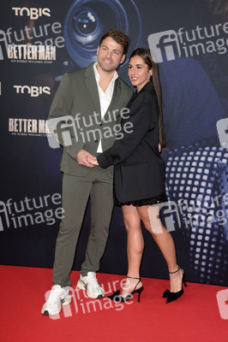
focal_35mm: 58
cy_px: 171
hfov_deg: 23.3
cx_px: 114
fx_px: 552
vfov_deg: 34.5
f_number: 6.3
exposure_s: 1/250
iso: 2000
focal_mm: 58
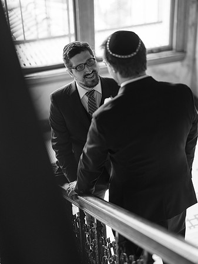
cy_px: 132
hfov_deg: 23.3
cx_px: 99
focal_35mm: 63
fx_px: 481
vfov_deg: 30.7
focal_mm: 80
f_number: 1.7
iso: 640
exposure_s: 1/125
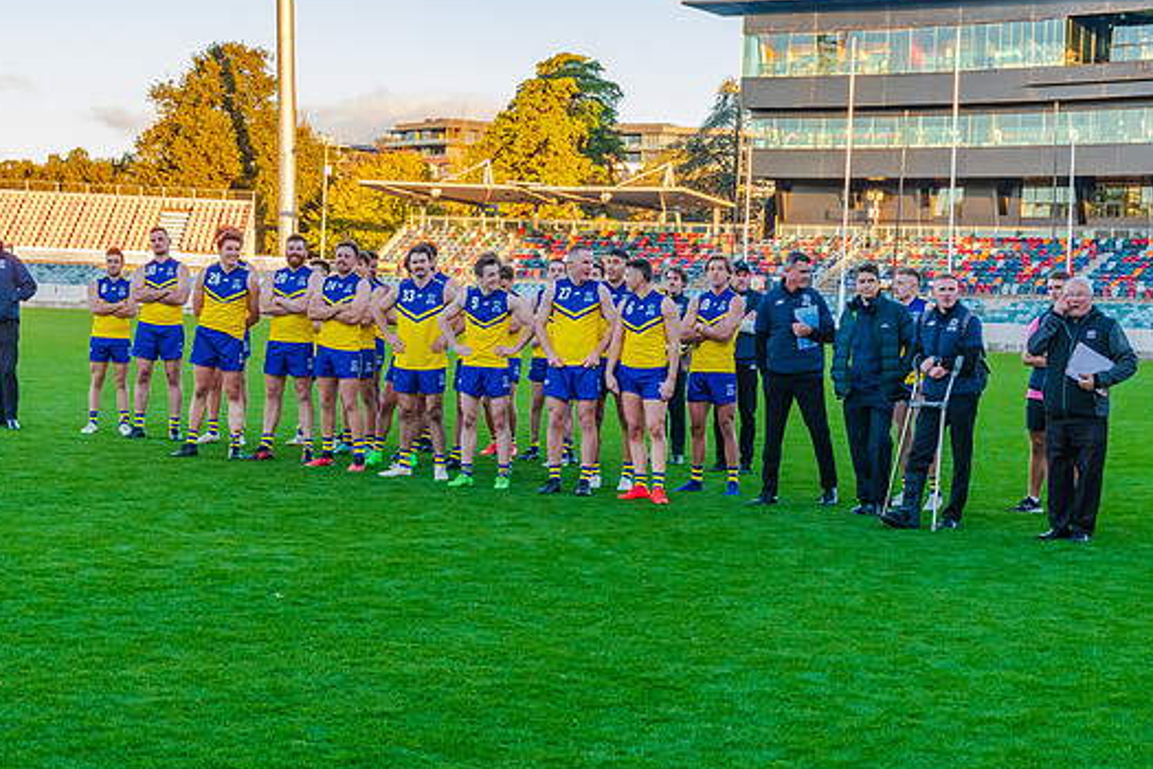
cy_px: 359
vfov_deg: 21.6
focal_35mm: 63
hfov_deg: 31.9
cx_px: 551
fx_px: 2018
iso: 800
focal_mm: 38
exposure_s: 1/250
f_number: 8
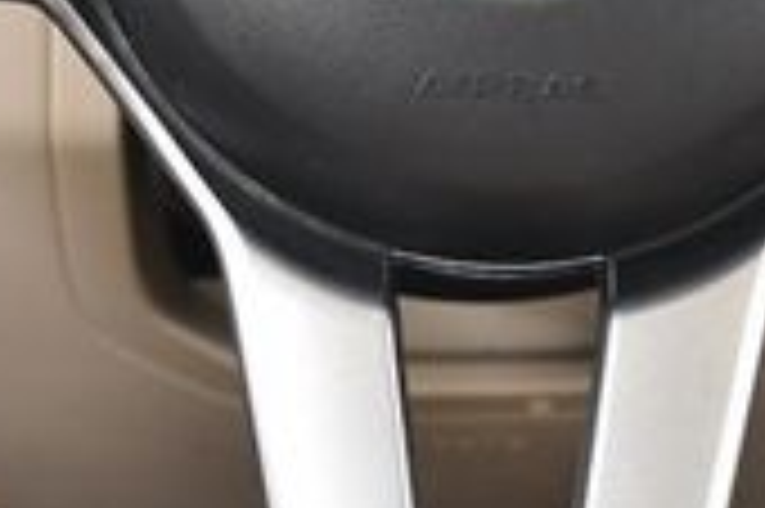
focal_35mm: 151
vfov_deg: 9.0
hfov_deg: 13.6
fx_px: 3206
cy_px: 56
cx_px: 513
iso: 1250
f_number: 4
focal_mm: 27
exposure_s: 1/80
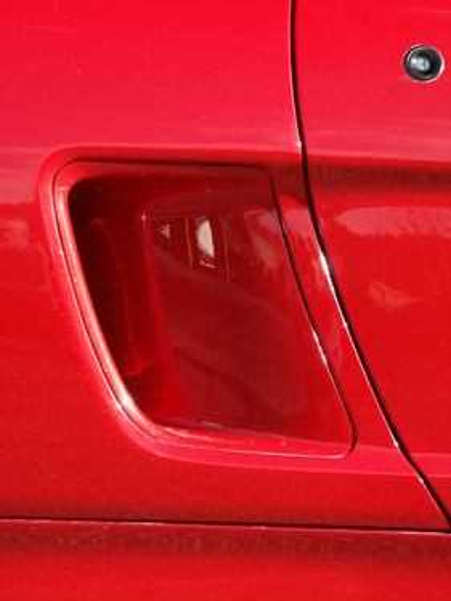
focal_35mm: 185
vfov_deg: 10.7
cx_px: 226
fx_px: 3216
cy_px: 300
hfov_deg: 8.0
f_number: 5.6
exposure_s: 1/180
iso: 100
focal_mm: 46.87
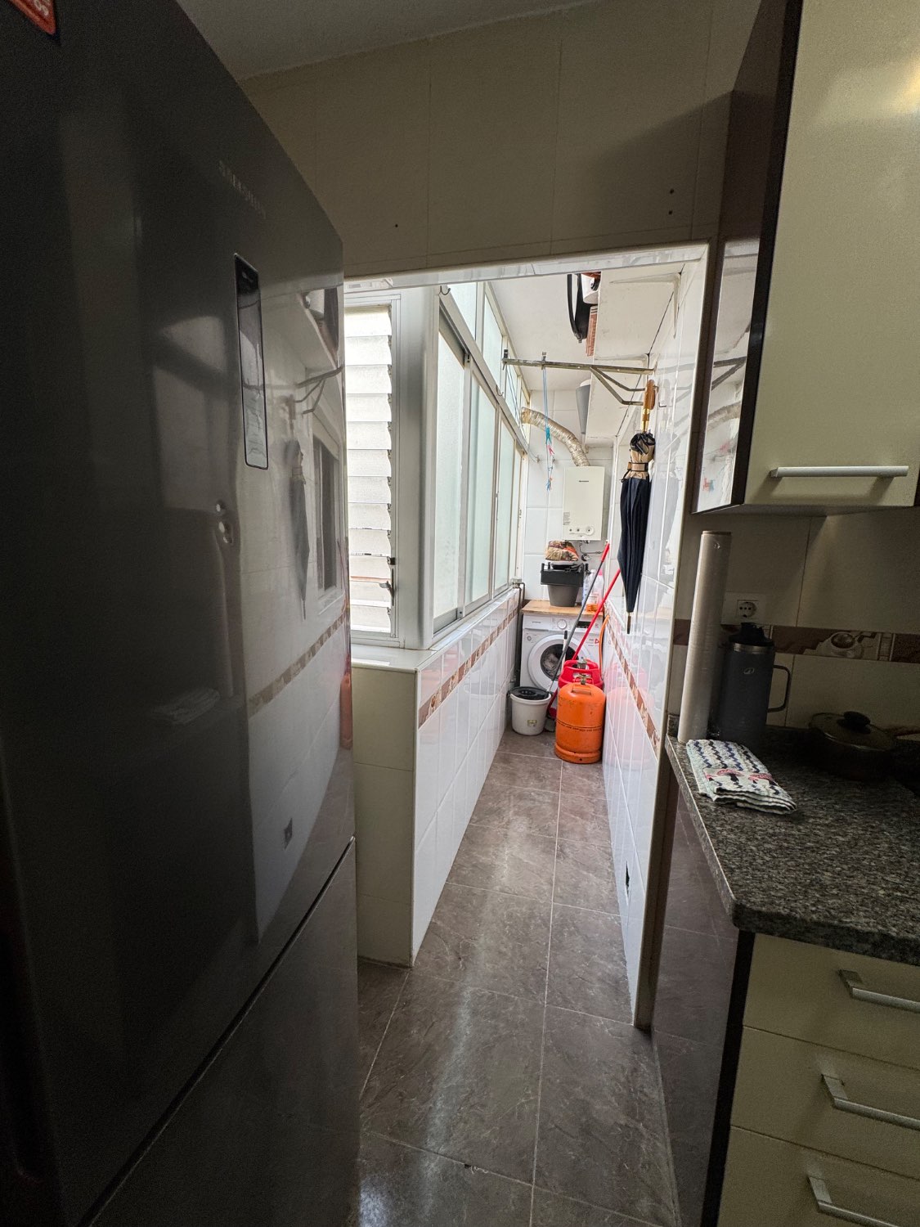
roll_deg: -2.8
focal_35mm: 14
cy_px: 614
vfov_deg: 102.1
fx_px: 496
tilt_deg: -8.3
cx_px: 460
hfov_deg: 85.7
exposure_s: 1/99
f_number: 2.2
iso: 64
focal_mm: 2.22
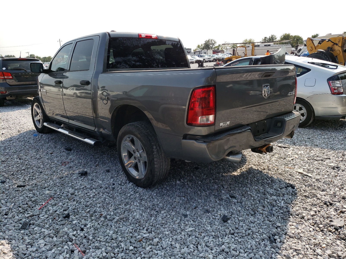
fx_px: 260
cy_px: 130
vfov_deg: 53.1
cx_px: 173
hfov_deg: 67.3
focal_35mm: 26
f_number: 1.5
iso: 50
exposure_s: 1/2500
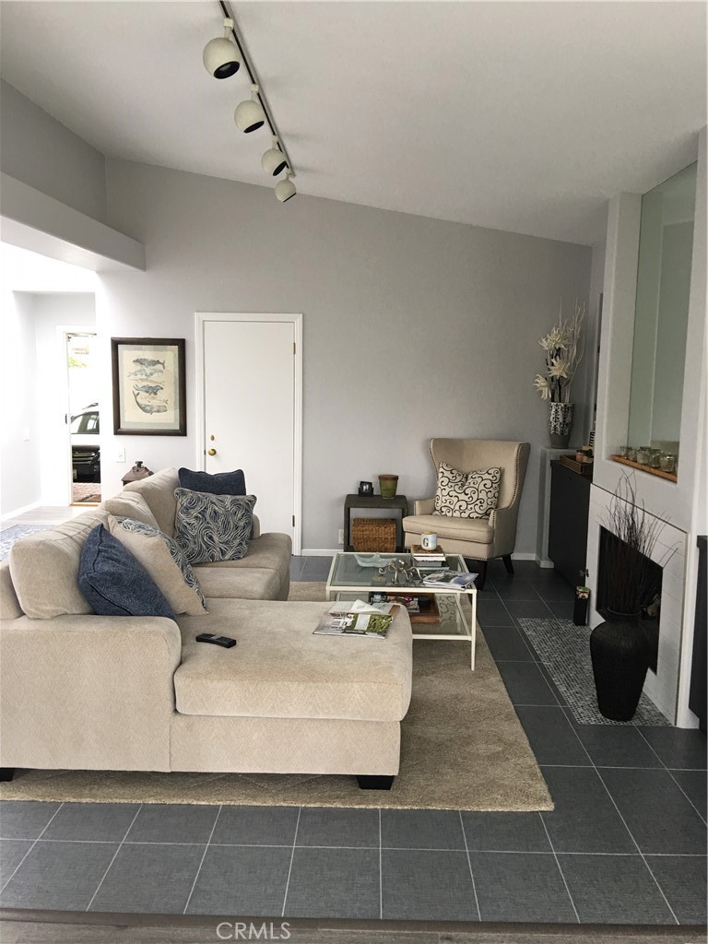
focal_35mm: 29
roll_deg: -0.8
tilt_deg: -5.4
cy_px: 472
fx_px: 791
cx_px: 354
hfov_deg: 48.2
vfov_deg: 61.7
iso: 32
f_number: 2.2
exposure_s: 1/30
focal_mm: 4.15
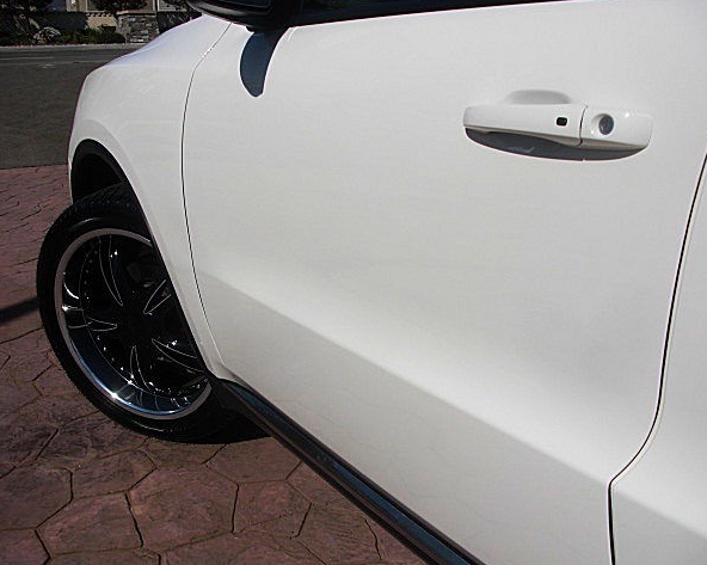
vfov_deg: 39.1
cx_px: 370
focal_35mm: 38
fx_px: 795
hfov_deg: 47.9
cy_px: 281
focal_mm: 6.3
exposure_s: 1/500
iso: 50
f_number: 7.9
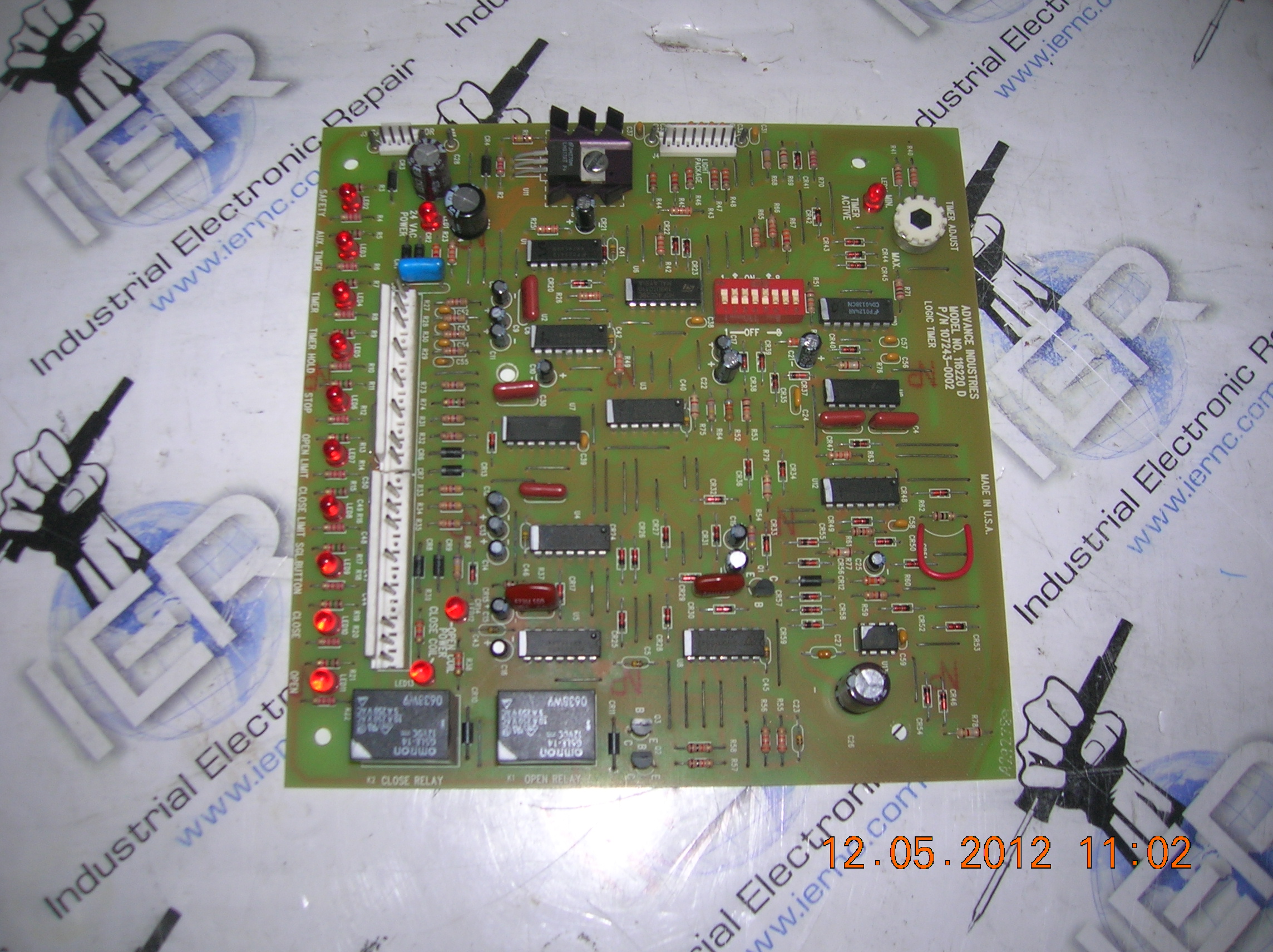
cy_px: 476
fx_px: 1249
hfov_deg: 54.0
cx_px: 636
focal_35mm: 34
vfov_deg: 41.7
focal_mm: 5.7
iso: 50
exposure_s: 1/60.1
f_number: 2.9
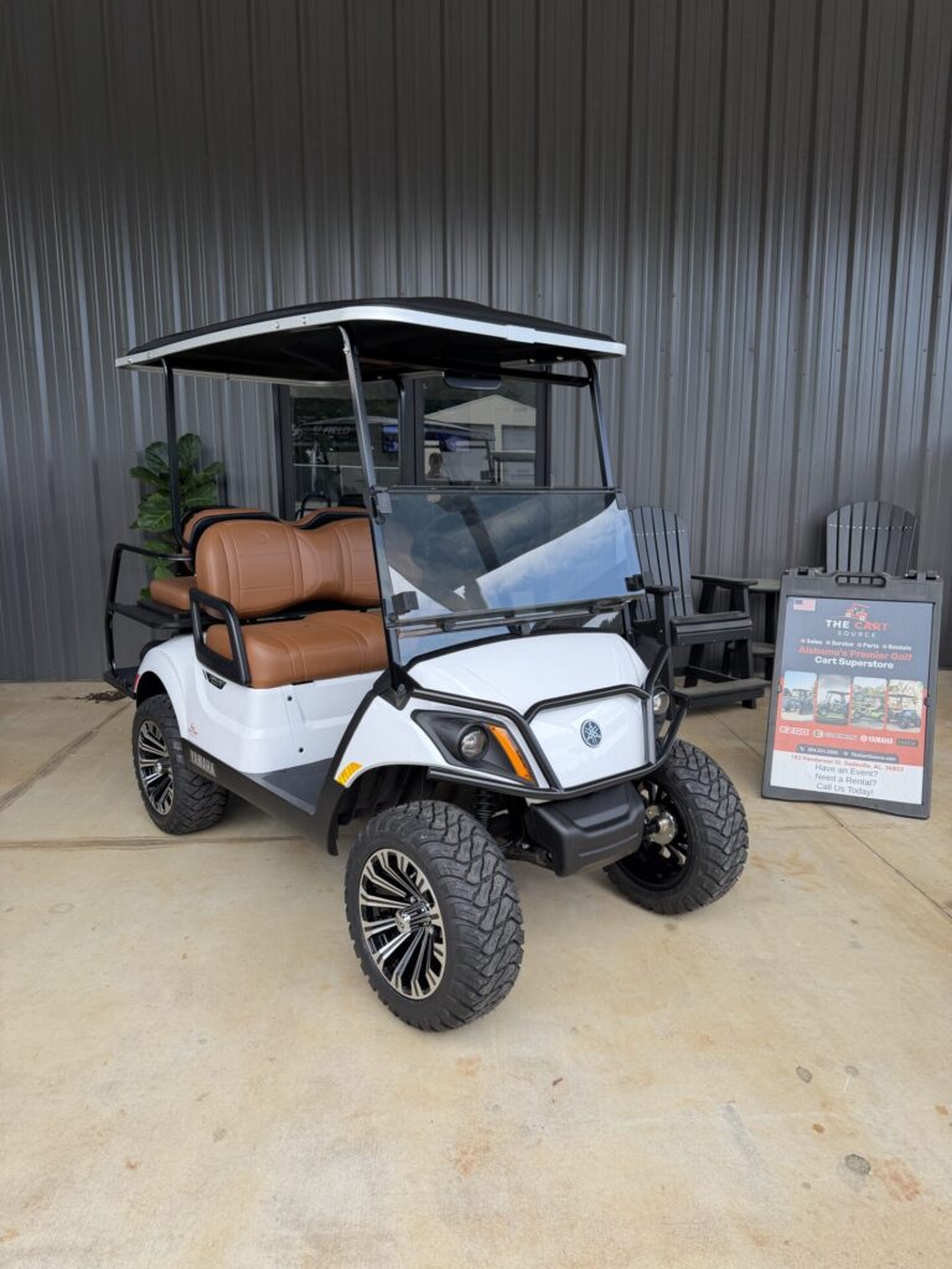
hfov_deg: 56.8
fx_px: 880
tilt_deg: -9.9
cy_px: 634
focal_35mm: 24
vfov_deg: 71.6
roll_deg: +1.2
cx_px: 476
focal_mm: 6.76
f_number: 1.78
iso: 100
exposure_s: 1/813
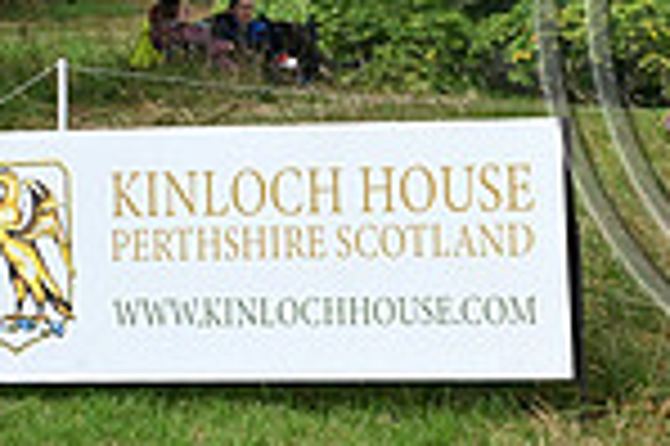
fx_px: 8682
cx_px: 949
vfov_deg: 2.9
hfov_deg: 4.4
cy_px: -74
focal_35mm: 467
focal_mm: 120
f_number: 4
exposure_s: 1/1250
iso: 1000
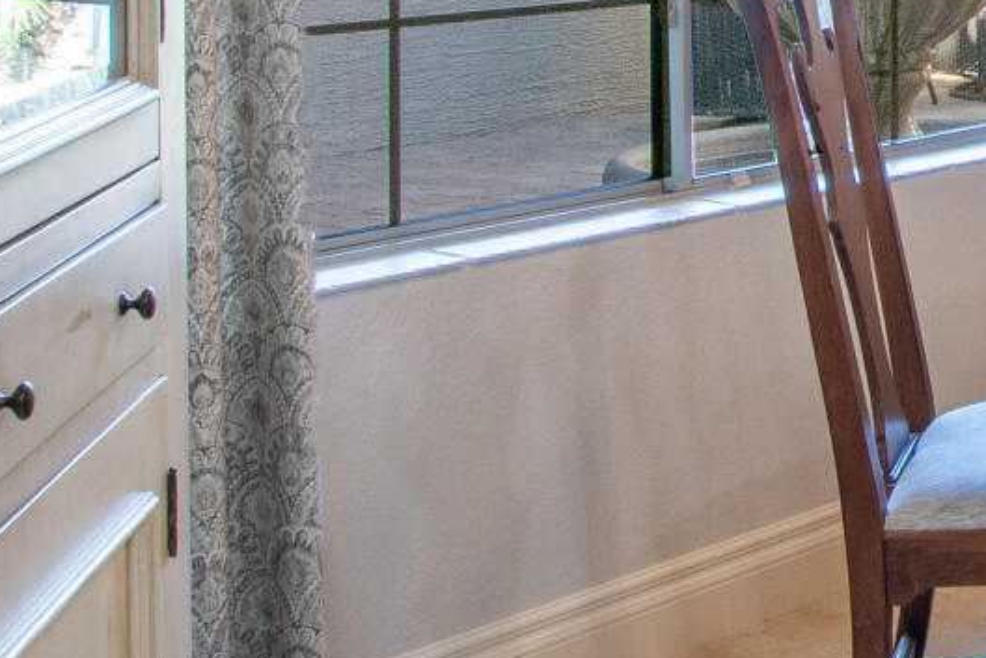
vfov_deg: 15.4
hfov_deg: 20.1
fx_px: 2329
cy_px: -151
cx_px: 1532
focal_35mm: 85
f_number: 11
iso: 100
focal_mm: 10
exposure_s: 1/1.25
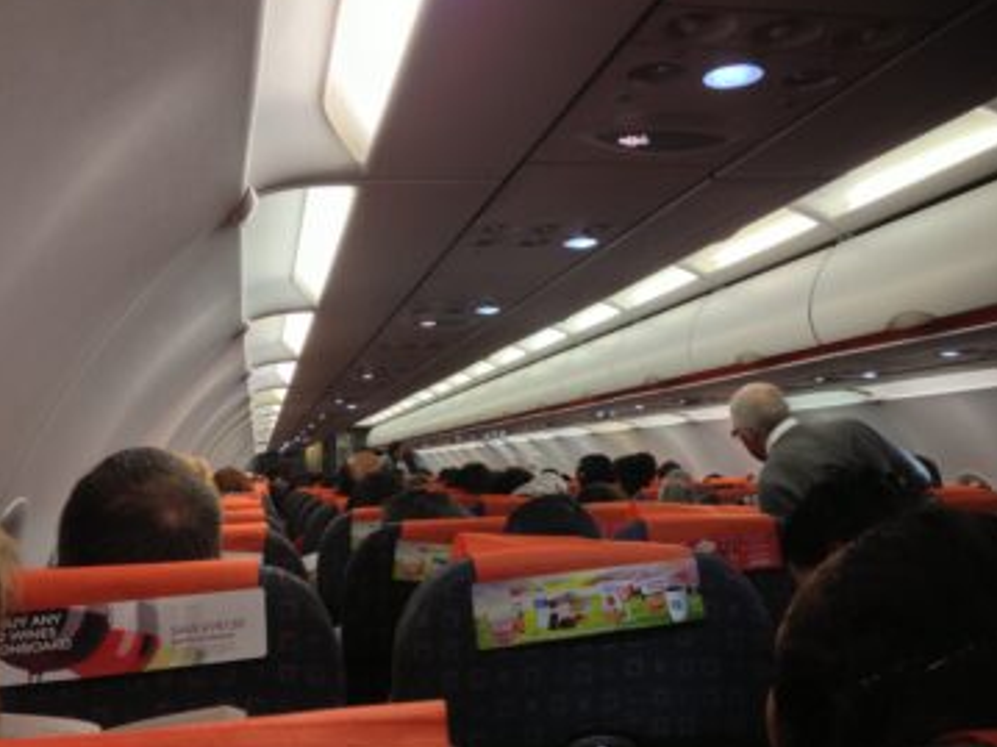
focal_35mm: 39
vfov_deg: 36.8
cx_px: 503
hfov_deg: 47.9
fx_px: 1123
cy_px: 378
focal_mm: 4.28
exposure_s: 1/20
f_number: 2.4
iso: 100
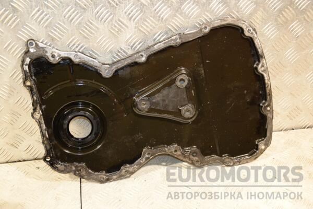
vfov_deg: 25.8
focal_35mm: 52
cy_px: 104
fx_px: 456
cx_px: 156
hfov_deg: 37.9
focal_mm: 35
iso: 800
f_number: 5
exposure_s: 1/100
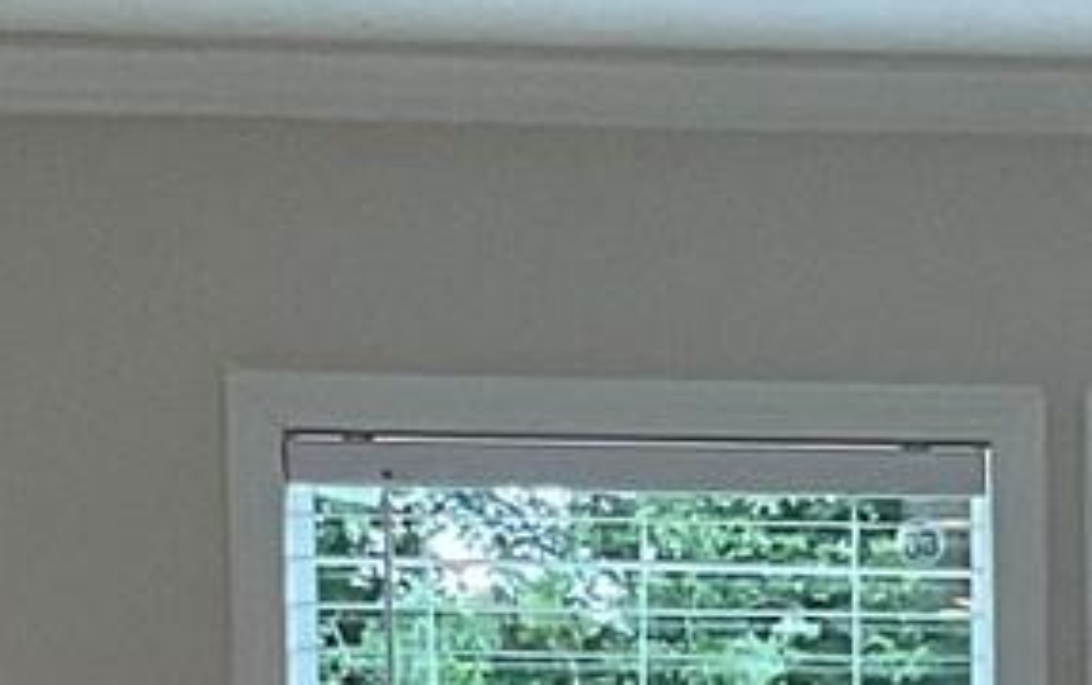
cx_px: 1488
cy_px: 1994
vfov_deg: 5.6
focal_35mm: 219
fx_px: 6524
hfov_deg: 9.4
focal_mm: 3
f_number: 1.8
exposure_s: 1/120
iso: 64
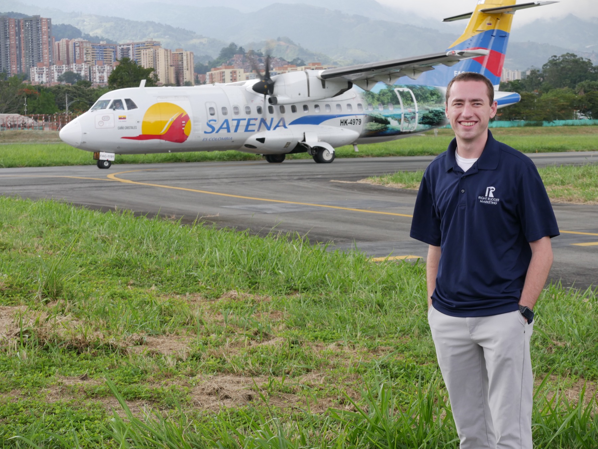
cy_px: 224
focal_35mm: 70
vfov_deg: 21.0
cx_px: 299
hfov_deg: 27.8
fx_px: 1210
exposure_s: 1/250
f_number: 6.3
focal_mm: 35
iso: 400
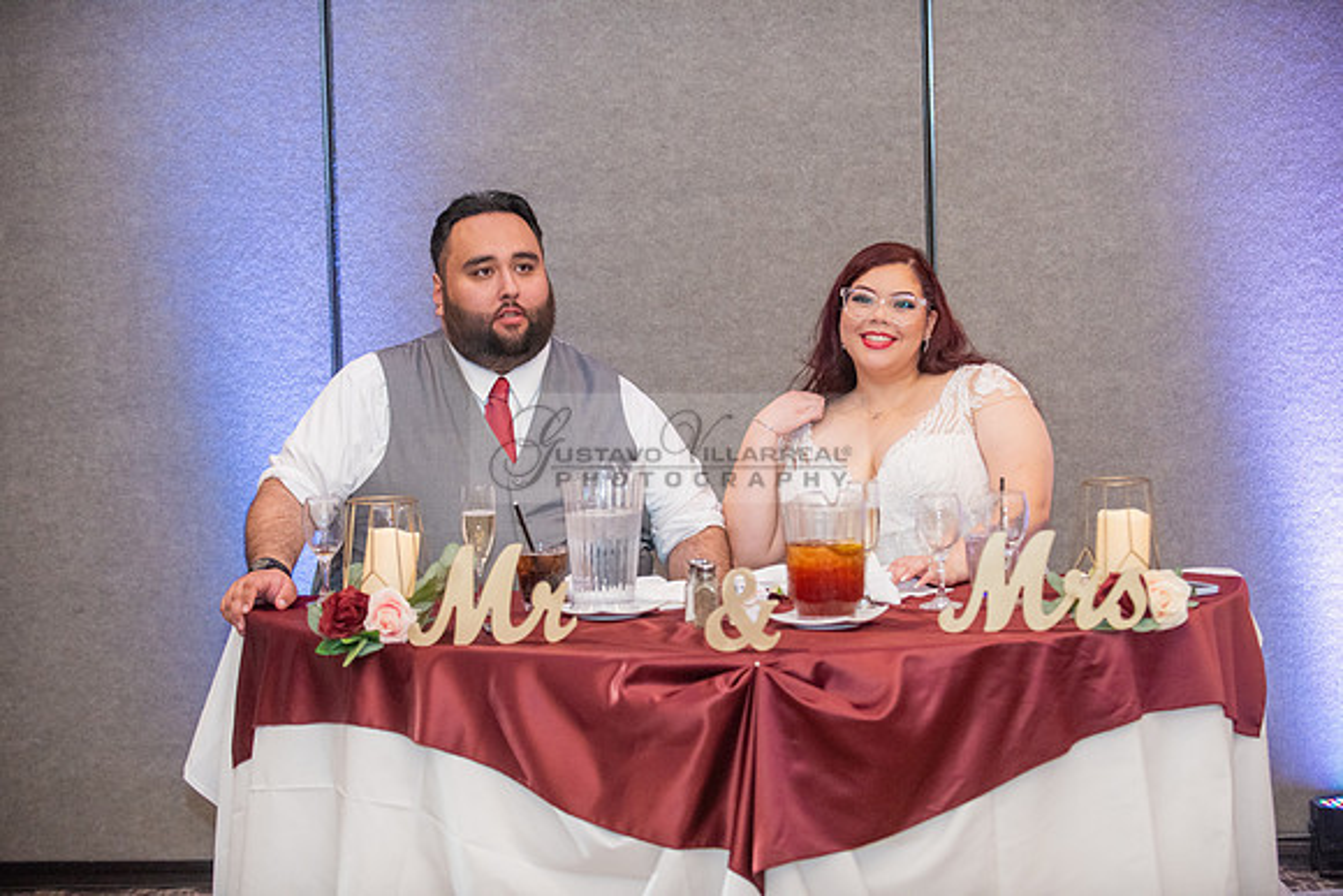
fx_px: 3209
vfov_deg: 15.9
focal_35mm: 86
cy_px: 448
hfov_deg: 23.6
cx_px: 672
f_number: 2.8
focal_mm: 86
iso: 2000
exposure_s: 1/125
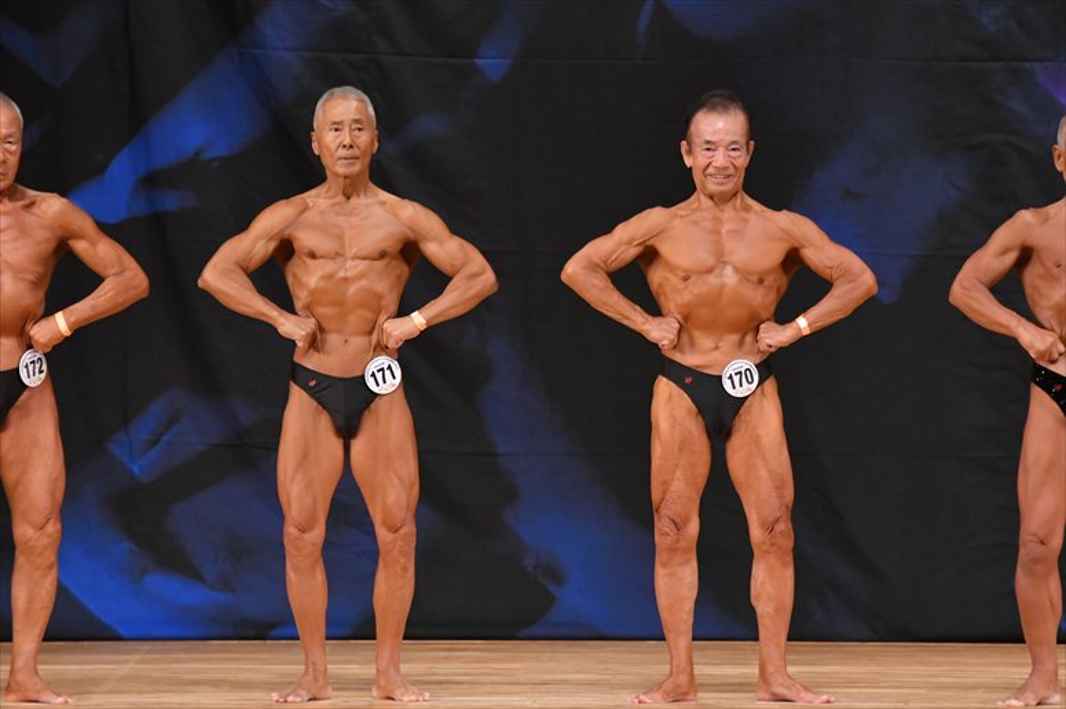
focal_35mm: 300
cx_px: 533
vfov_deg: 4.6
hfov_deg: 6.9
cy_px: 354
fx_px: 8879
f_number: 5.6
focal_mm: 200
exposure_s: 1/400
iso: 4500
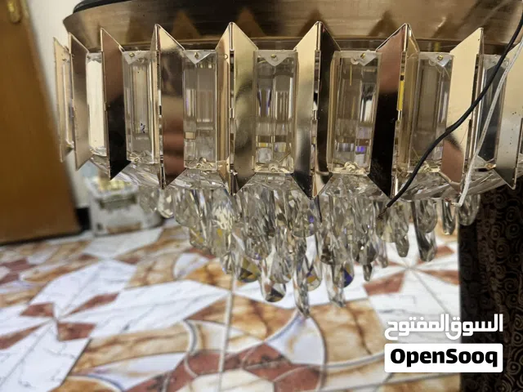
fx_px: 363
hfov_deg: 71.6
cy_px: 196
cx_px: 262
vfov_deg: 56.8
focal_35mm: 24
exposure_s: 1/60
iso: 320
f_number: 1.78
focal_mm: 6.86
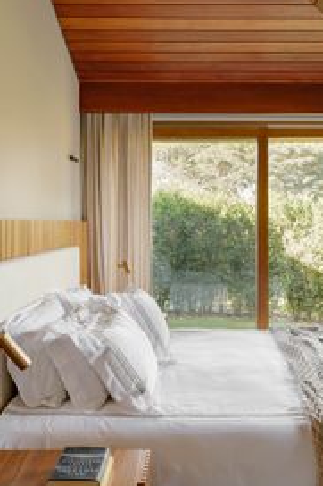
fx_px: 552
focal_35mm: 41
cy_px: 219
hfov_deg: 32.5
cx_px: 197
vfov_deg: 47.4
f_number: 9
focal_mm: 35
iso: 200
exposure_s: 1/2
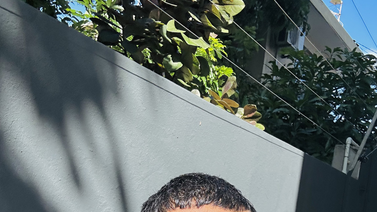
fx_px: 440
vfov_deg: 25.2
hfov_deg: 46.4
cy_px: 231
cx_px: 190
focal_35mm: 44
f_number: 1.9
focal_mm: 2.69
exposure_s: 1/947
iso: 25
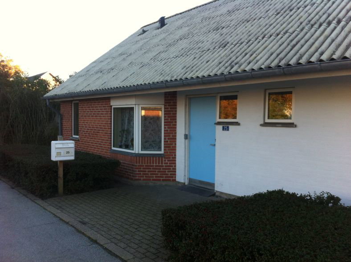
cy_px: 131
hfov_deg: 52.7
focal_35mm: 35
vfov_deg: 40.6
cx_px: 176
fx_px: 354
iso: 80
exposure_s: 1/127
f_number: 2.8
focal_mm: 3.85
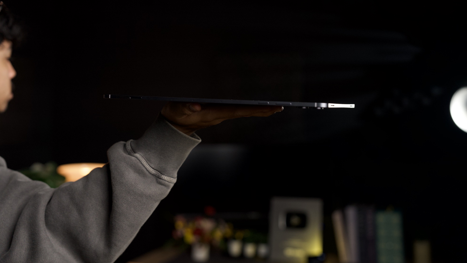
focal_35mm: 52
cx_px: 235
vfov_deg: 23.0
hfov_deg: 39.9
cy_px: 107
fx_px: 644
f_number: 2.8
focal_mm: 49
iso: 800
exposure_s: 1/200
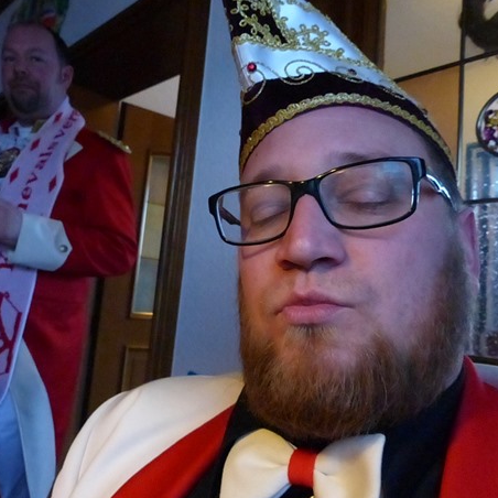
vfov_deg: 54.0
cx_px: 243
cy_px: 250
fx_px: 488
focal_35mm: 30
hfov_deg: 54.0
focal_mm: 4.5
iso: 2000
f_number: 2.8
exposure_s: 1/60
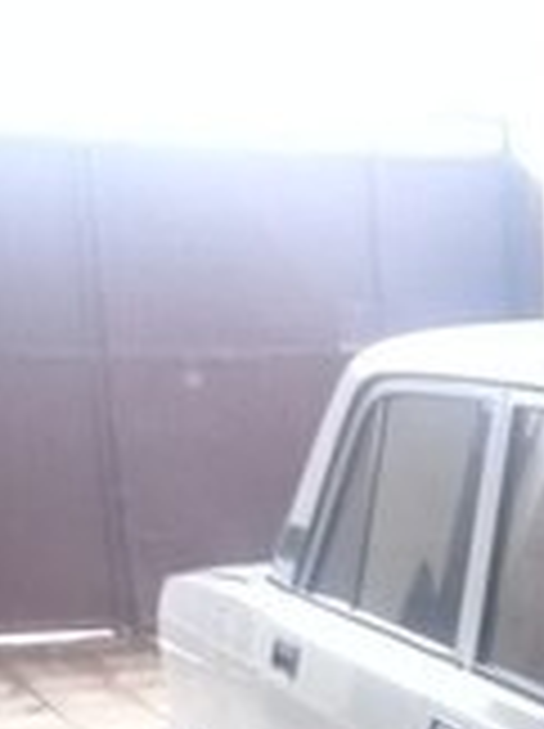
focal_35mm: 95
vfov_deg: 18.8
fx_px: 1996
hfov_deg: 14.4
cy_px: 1012
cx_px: 832
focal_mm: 3.3
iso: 200
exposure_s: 1/20
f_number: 2.2
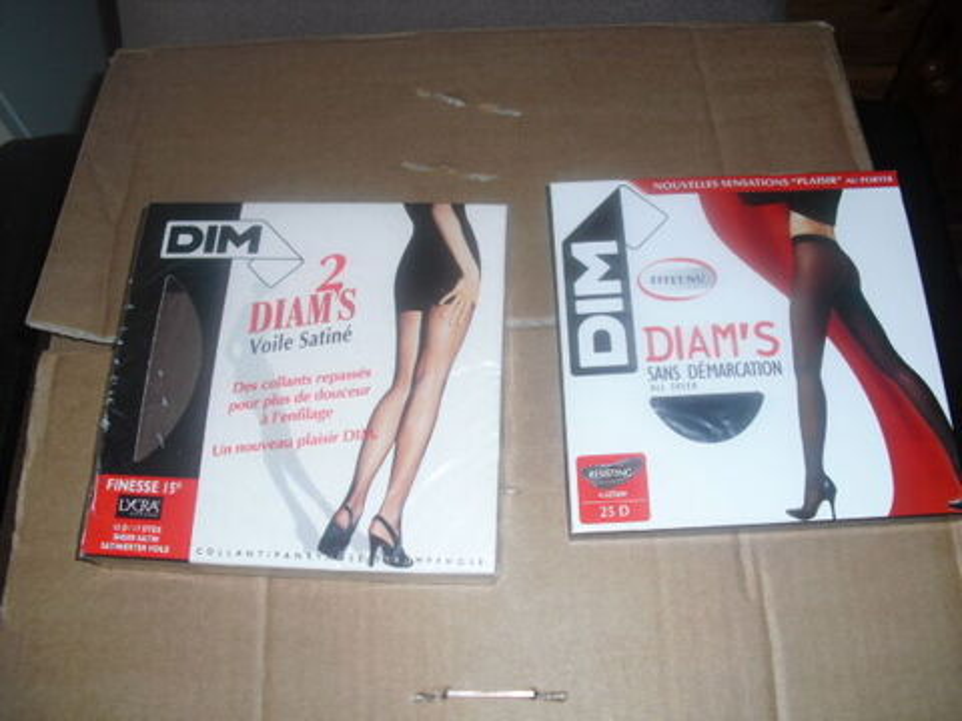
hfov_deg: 51.4
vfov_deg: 39.7
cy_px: 360
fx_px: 1000
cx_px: 481
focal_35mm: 36
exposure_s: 1/60
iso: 100
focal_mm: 6.3
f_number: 3.1
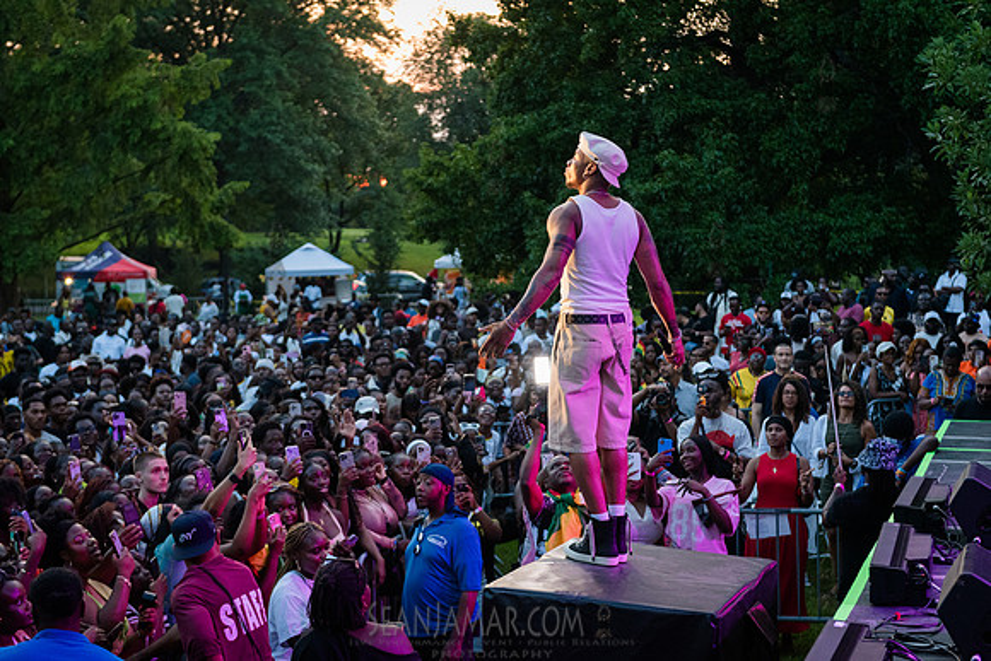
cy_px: 330
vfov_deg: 21.9
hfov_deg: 32.4
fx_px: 1707
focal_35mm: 62
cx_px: 496
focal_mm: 62
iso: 4000
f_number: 3.5
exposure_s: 1/500
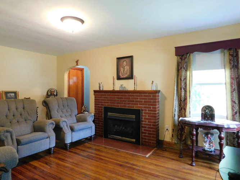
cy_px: 90
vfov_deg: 58.9
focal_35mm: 23
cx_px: 120
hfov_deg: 73.9
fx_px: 159
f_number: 3
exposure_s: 1/13
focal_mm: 4
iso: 400
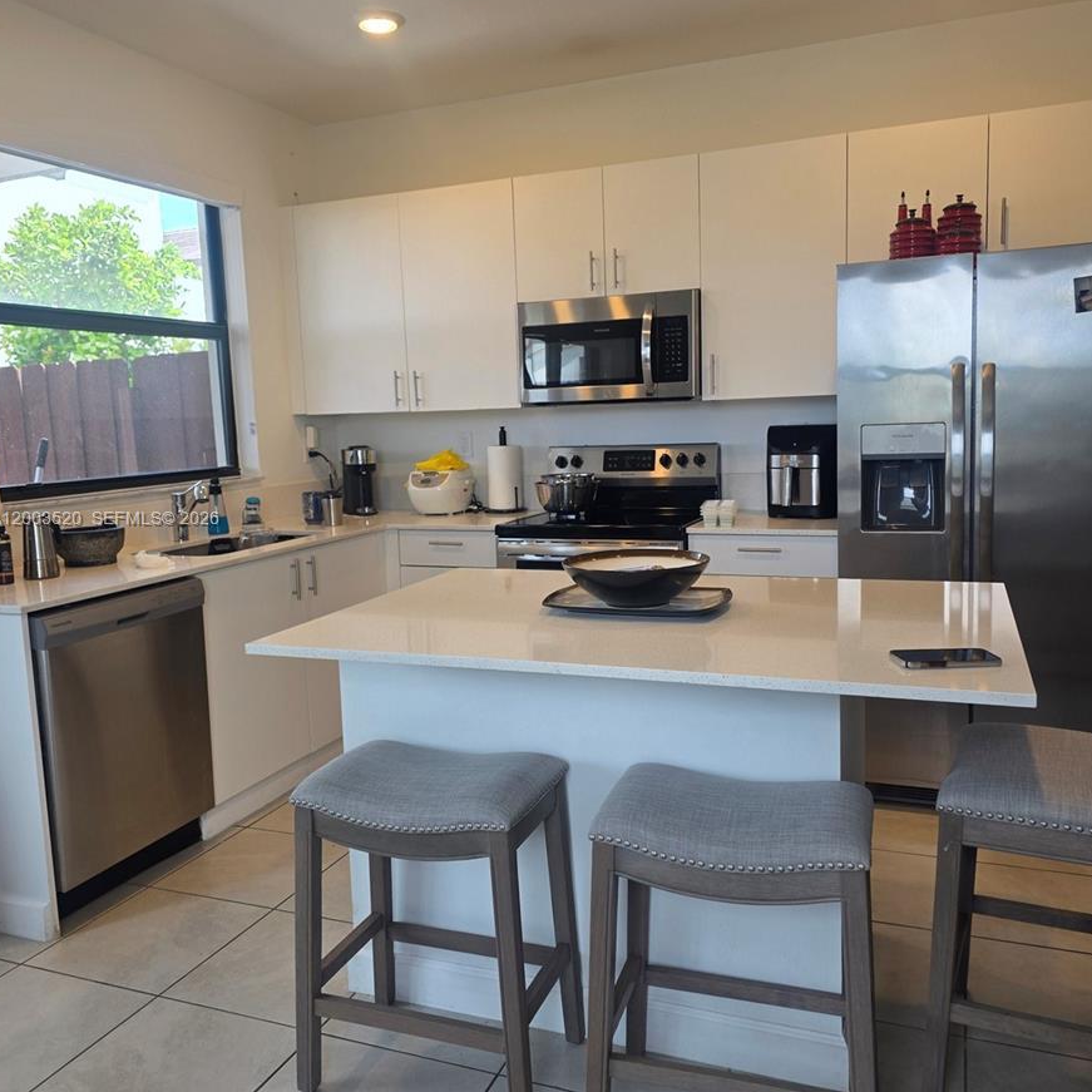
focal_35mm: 28
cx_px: 552
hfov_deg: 57.3
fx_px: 999
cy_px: 520
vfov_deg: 57.3
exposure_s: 1/120
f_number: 1.7
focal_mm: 6.3
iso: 64
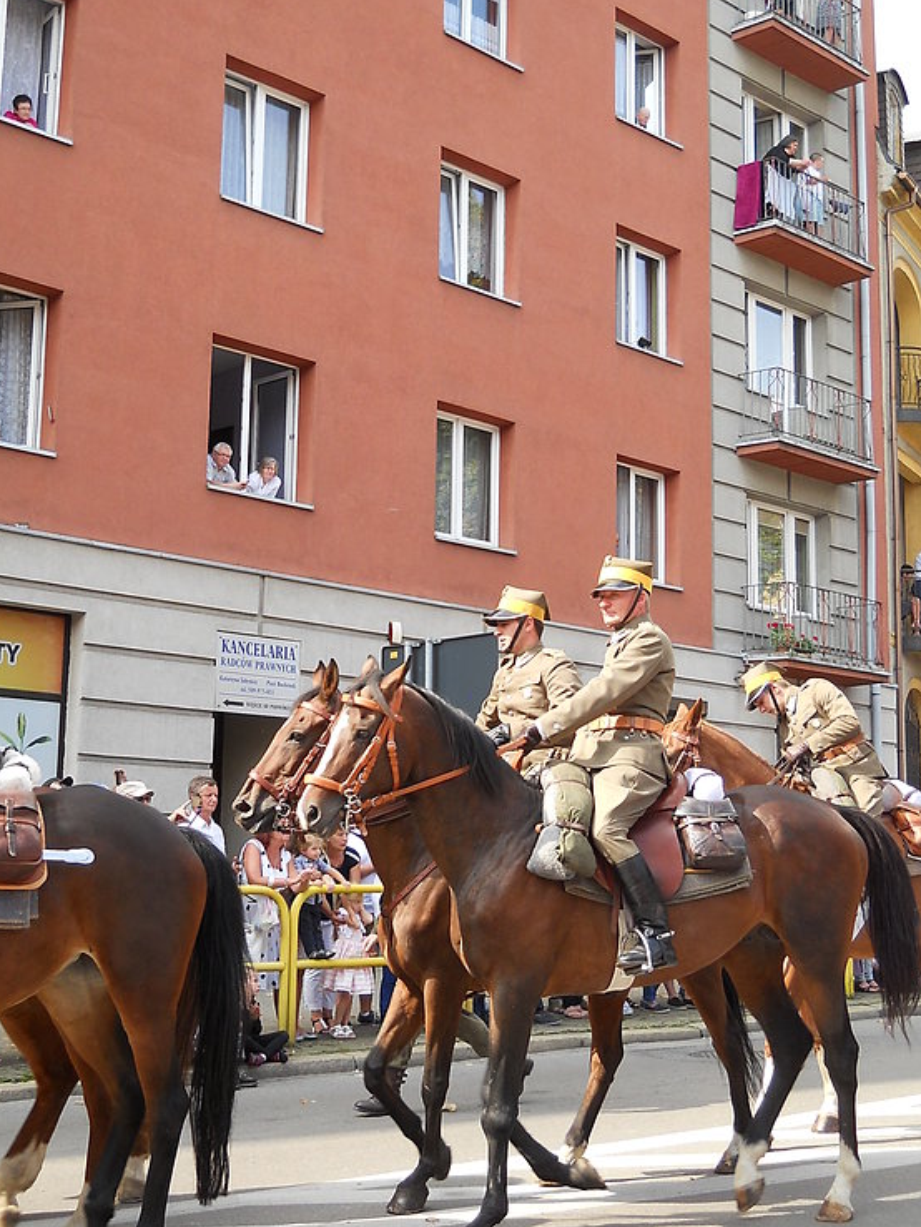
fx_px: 1773
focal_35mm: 50
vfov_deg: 38.2
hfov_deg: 29.1
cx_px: 368
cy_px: 570
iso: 80
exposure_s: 1/200
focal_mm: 6.72
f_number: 3.1
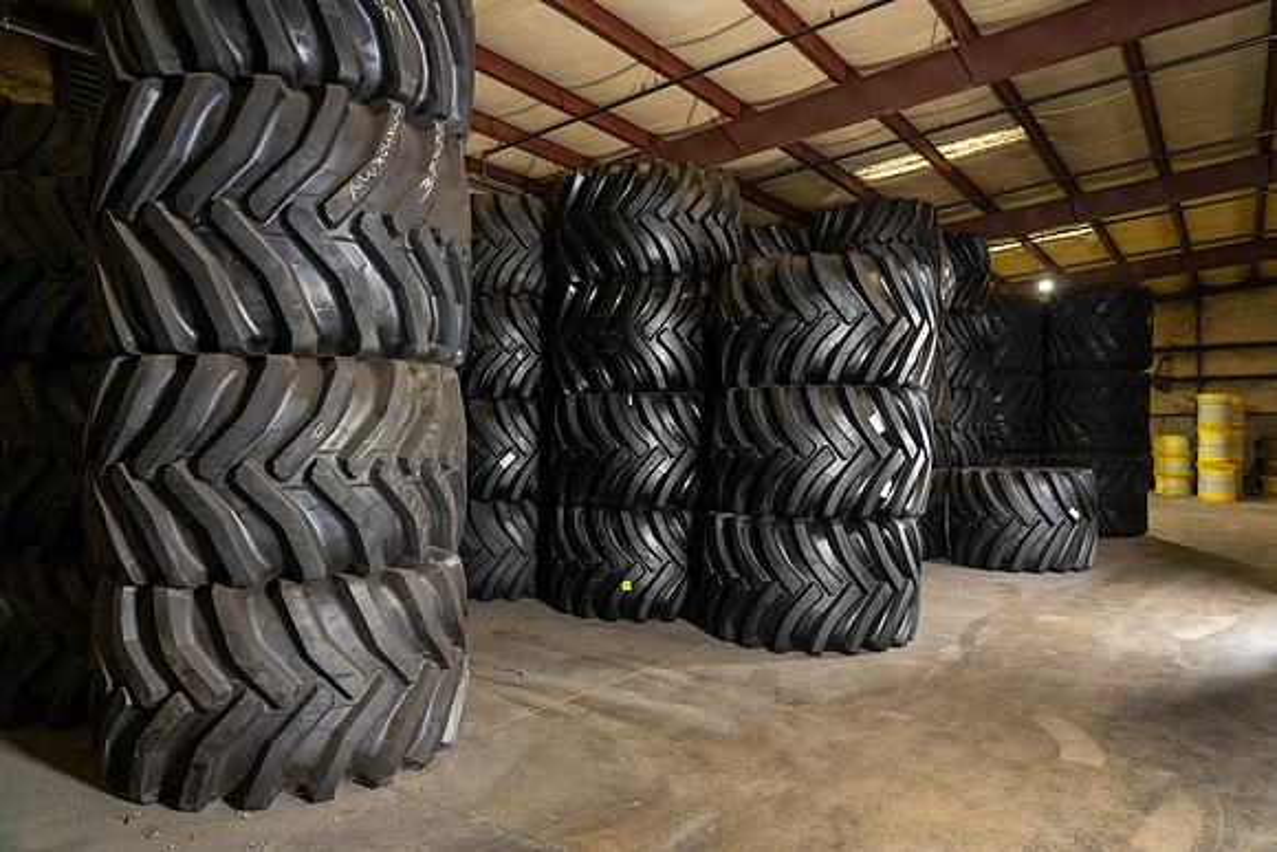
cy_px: 426
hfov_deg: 73.7
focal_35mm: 24
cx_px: 638
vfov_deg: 53.2
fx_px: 851
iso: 1000
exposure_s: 1/60
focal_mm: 24
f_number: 4
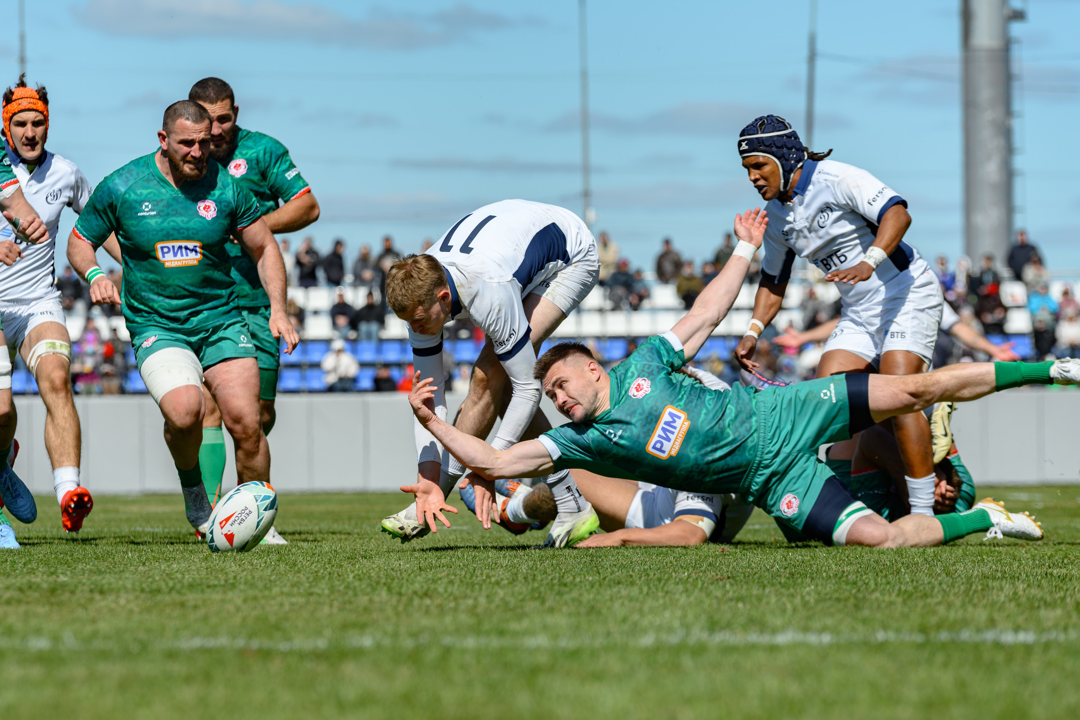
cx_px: 430
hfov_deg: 8.6
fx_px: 7220
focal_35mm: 241
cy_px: 433
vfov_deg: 5.7
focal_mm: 200
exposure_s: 1/1250
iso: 160
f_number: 5.6
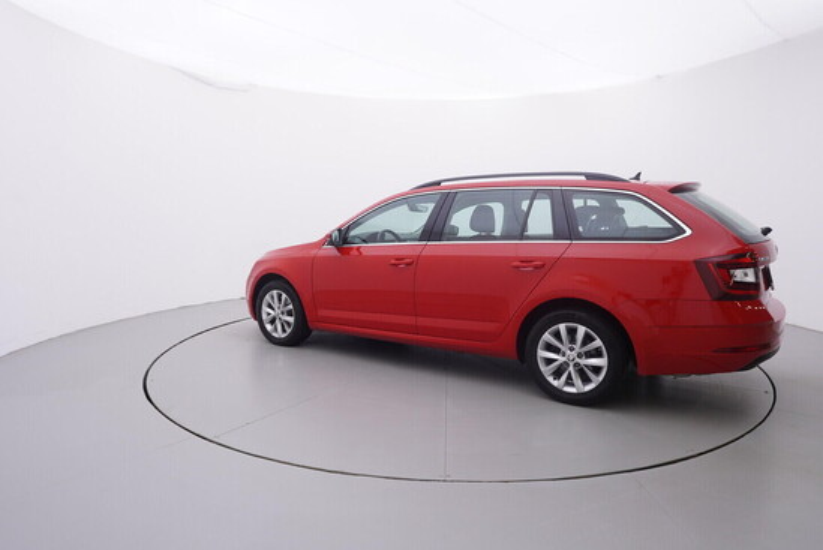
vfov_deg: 56.2
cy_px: 275
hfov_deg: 77.3
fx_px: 515
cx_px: 412
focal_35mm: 22
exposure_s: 1/80
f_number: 5
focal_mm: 15
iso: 200
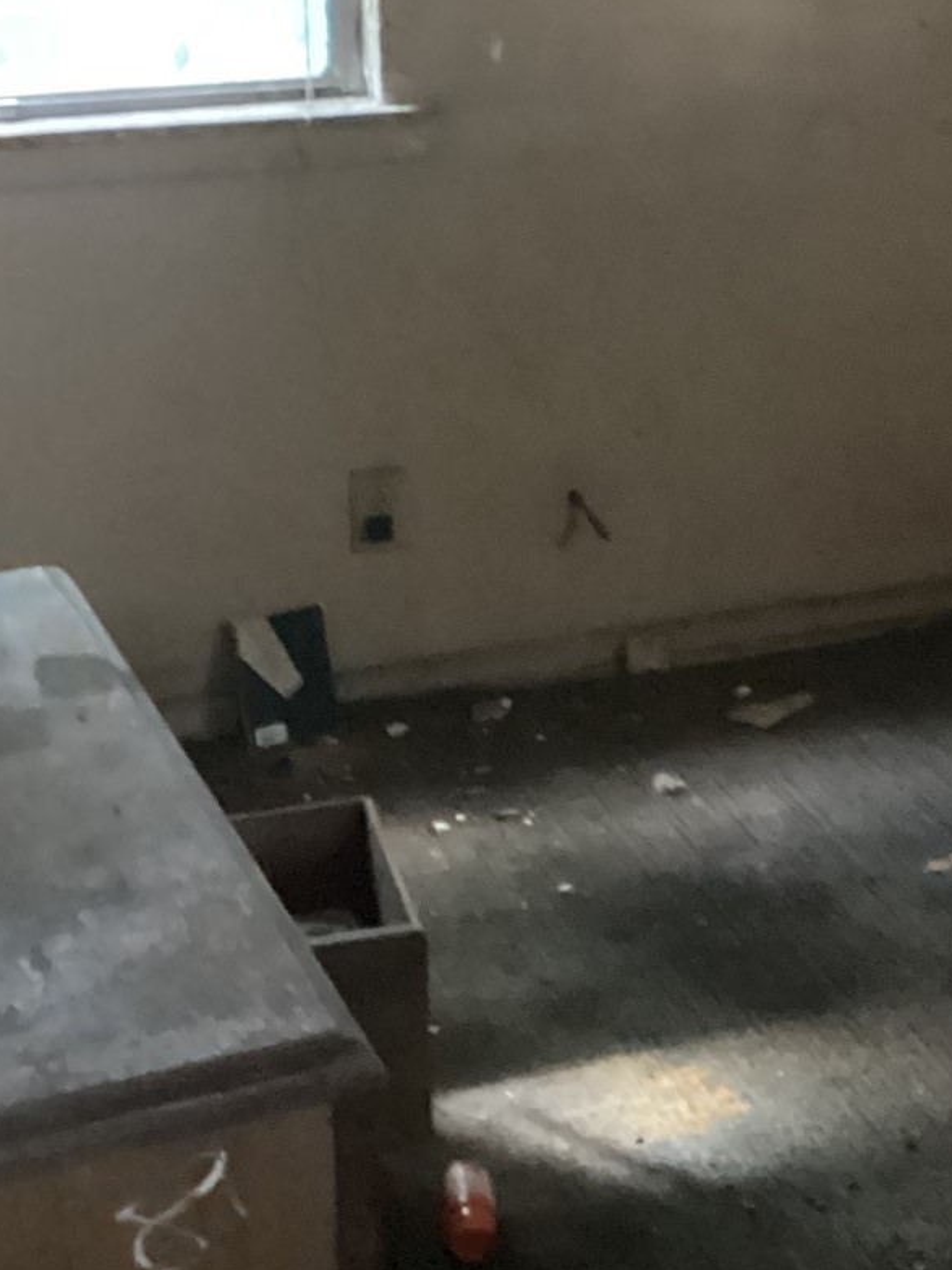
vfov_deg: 23.4
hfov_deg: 17.3
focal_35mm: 81
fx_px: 2970
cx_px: 1182
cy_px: 84
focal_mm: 3.3
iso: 800
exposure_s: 1/15
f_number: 2.4
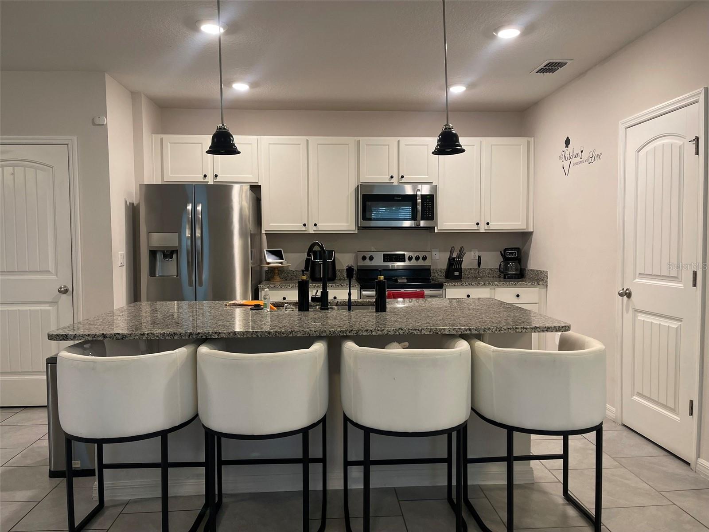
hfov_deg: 67.3
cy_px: 266
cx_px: 354
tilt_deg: -2.8
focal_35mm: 26
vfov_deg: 53.1
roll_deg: -0.2
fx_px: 533
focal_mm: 5.1
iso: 125
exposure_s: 1/60
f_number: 1.6
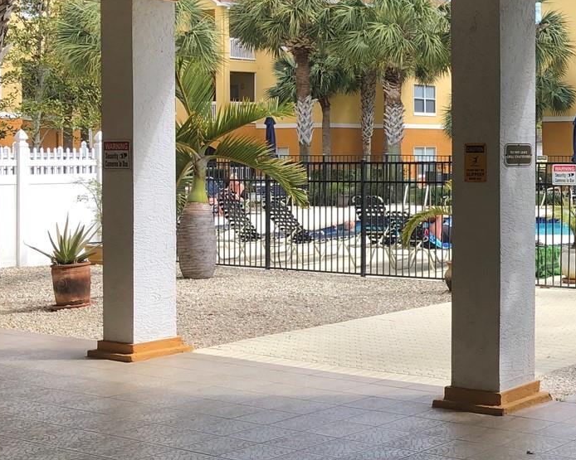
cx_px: 642
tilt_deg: -2.3
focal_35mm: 63
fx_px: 1074
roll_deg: -0.3
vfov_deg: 24.2
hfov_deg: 27.4
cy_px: 176
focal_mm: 3.99
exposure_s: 1/527
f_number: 1.8
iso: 20
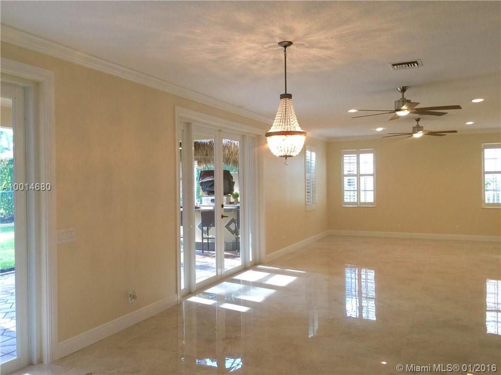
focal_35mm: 29
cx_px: 250
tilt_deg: -1.3
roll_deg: -0.6
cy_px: 188
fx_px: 420
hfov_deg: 61.7
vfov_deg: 48.2
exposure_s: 1/30
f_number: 2.2
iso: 32
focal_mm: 4.15
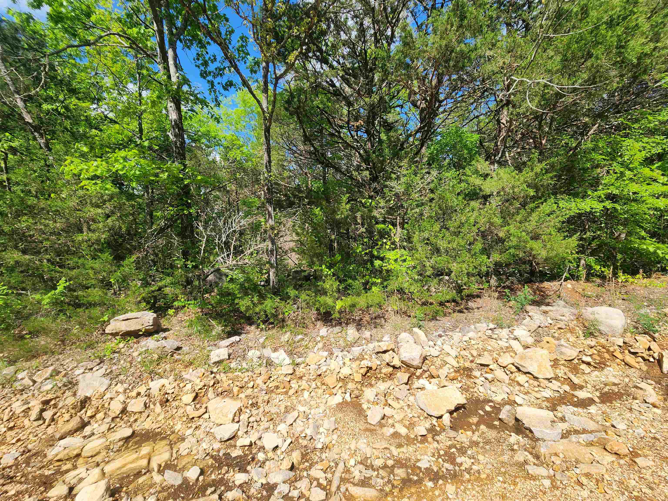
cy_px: 250
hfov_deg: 106.2
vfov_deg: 89.9
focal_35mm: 13
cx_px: 334
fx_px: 251
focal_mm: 2.2
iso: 50
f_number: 2.2
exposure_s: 1/1339
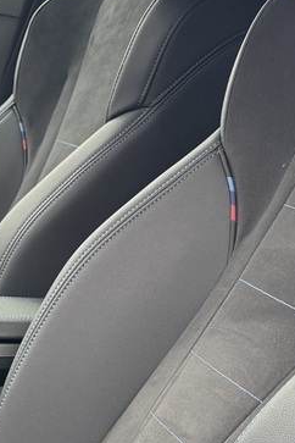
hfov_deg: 12.6
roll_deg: +0.9
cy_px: 392
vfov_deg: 20.2
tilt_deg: -15.3
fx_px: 1217
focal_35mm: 99
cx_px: -233
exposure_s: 1/121
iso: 100
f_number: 1.78
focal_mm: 6.76
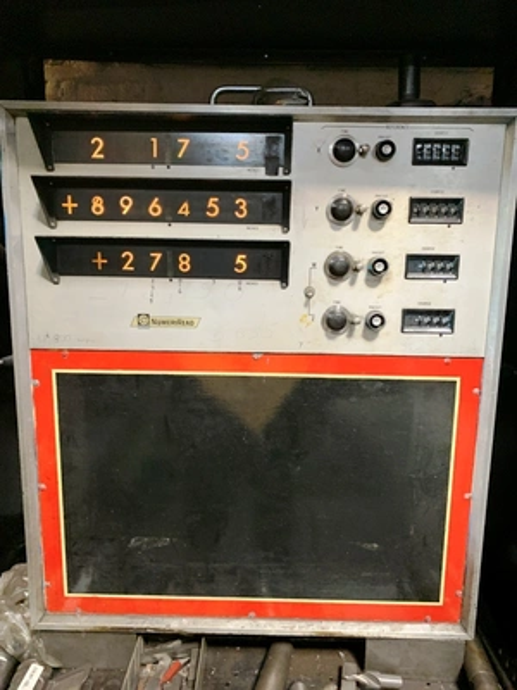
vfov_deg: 67.3
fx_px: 518
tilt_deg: -12.0
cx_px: 258
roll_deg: -0.7
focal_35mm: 26
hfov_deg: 53.1
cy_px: 345
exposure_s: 1/40
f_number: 1.8
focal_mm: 4.25
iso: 400
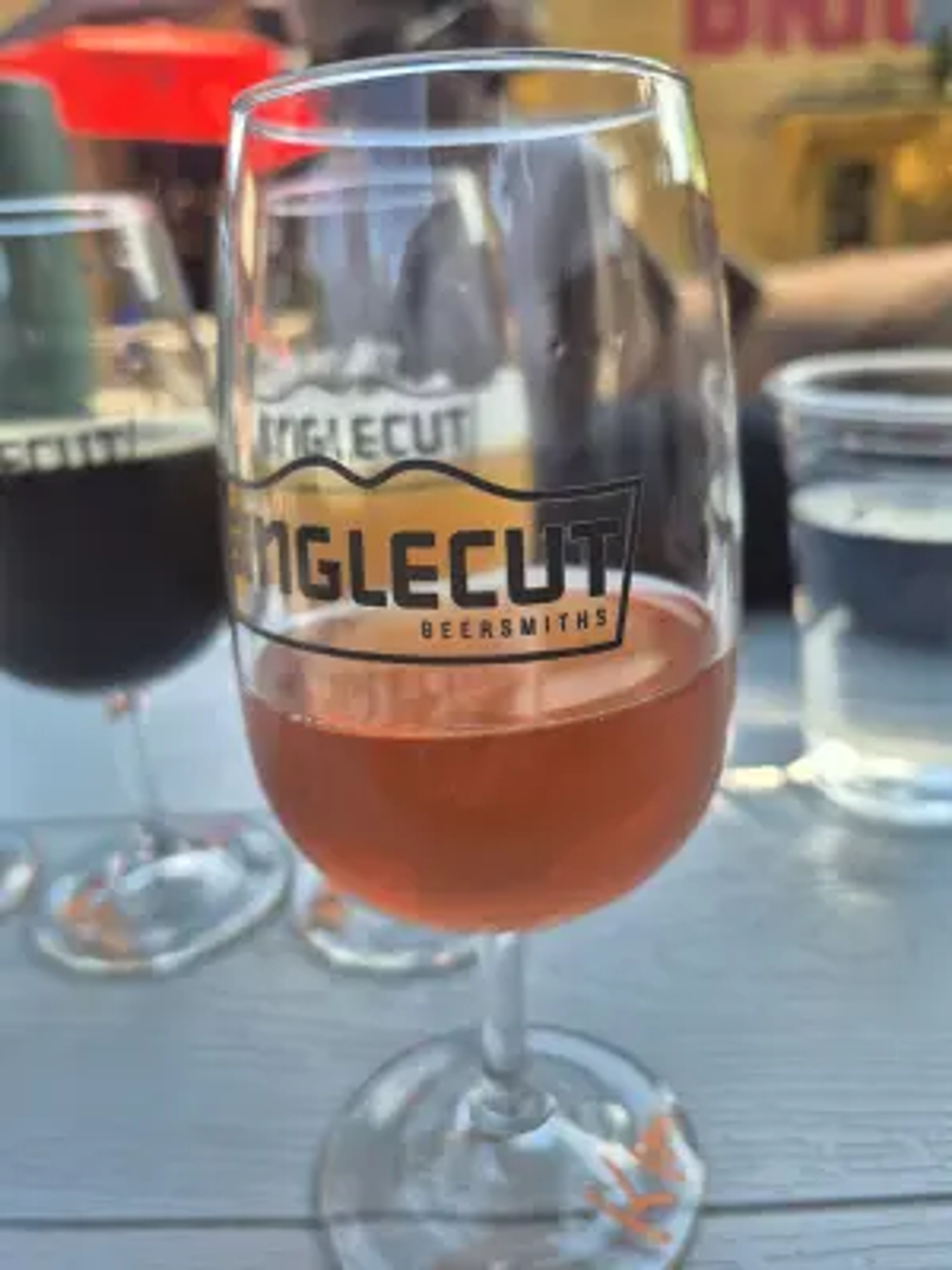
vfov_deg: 73.9
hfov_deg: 58.9
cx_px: 476
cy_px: 635
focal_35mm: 23
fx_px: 843
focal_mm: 5.4
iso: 25
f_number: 1.8
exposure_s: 1/177
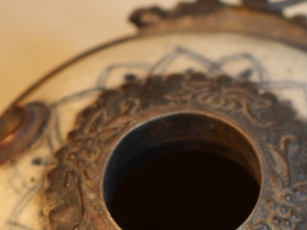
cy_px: 221
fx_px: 1454
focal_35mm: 164
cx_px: 269
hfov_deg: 12.0
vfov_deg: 9.0
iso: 250
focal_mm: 30
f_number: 4
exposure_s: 1/250
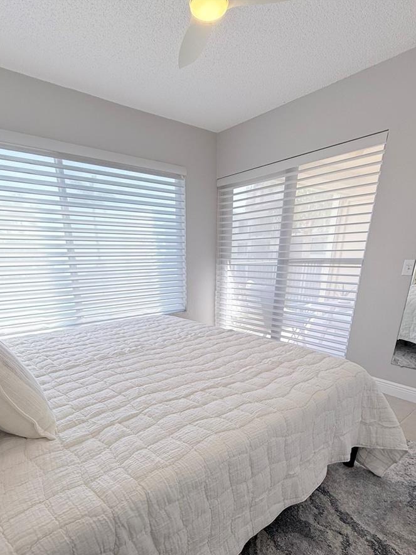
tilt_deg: -20.8
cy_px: 375
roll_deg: -0.2
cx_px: 187
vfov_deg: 81.5
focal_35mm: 19
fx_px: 304
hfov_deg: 68.5
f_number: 2.2
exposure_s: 1/198
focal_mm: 2.22
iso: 50
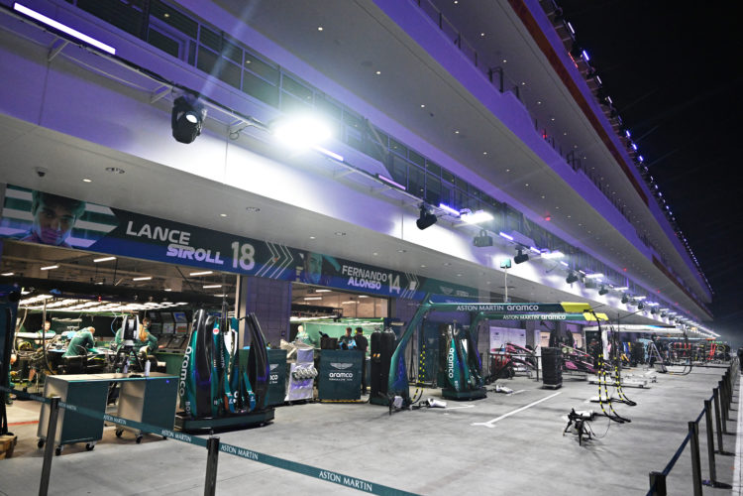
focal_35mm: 24
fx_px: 495
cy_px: 248
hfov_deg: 73.7
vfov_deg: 53.1
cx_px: 372
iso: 4000
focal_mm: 24
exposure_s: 1/1600
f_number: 4.5
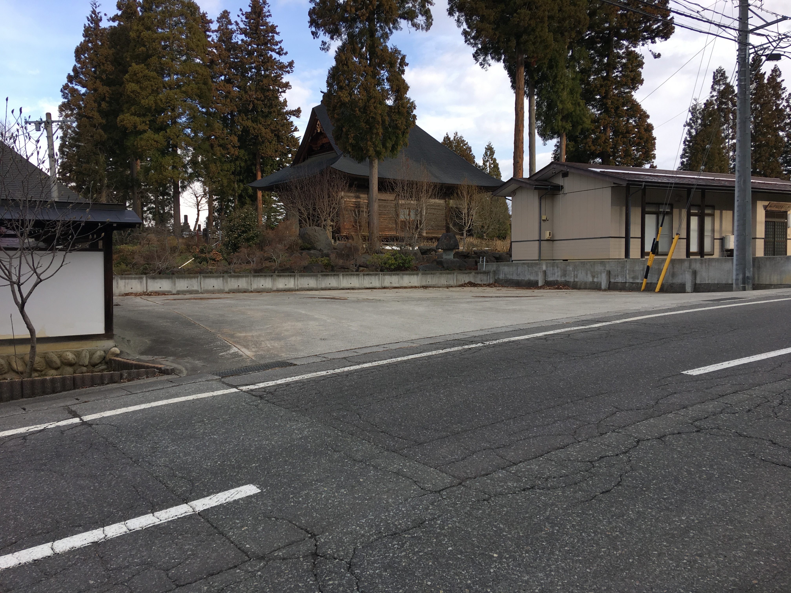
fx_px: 663
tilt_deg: -1.3
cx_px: 396
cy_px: 296
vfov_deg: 48.2
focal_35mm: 29
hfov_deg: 61.7
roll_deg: +0.5
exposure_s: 1/487
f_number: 2.2
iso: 25
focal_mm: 4.15
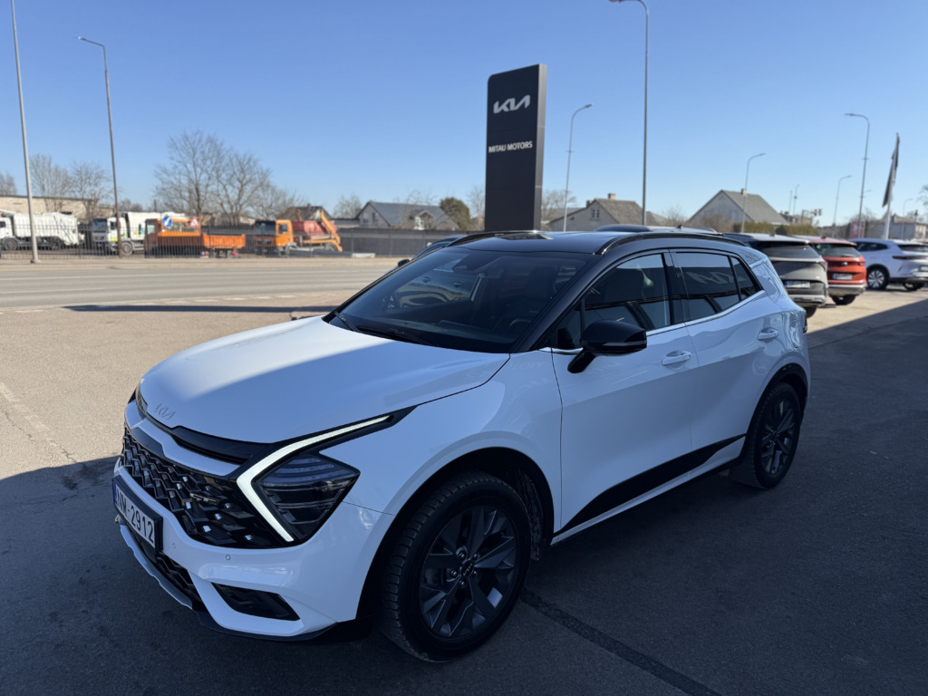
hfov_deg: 71.6
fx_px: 643
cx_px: 464
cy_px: 348
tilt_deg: -8.7
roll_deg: -2.2
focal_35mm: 24
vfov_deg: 56.8
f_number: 1.78
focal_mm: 6.76
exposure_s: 1/2907
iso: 80
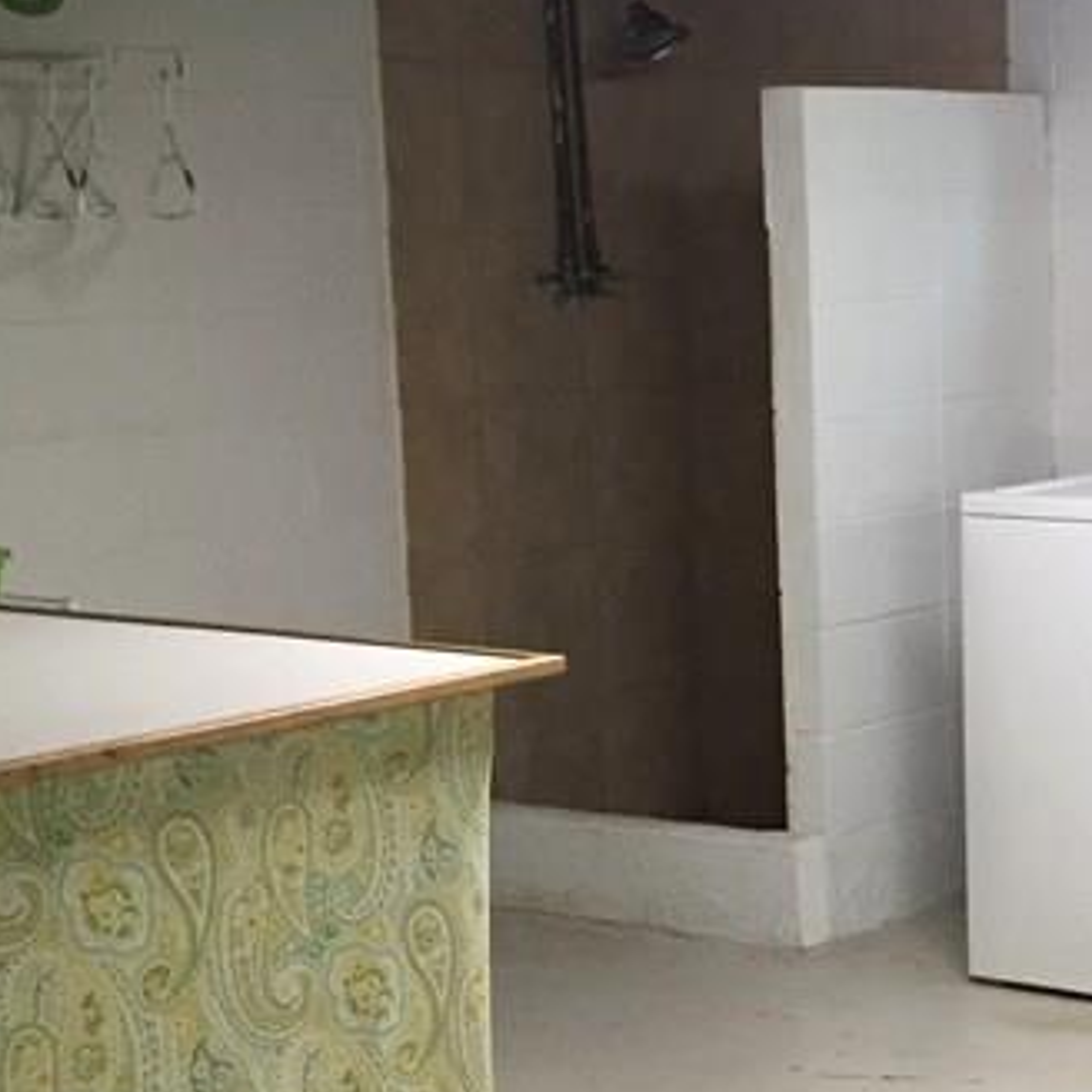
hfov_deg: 21.2
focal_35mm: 80
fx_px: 2855
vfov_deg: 21.5
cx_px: 995
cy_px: 756
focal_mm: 4.15
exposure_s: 1/30
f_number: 2.2
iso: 250
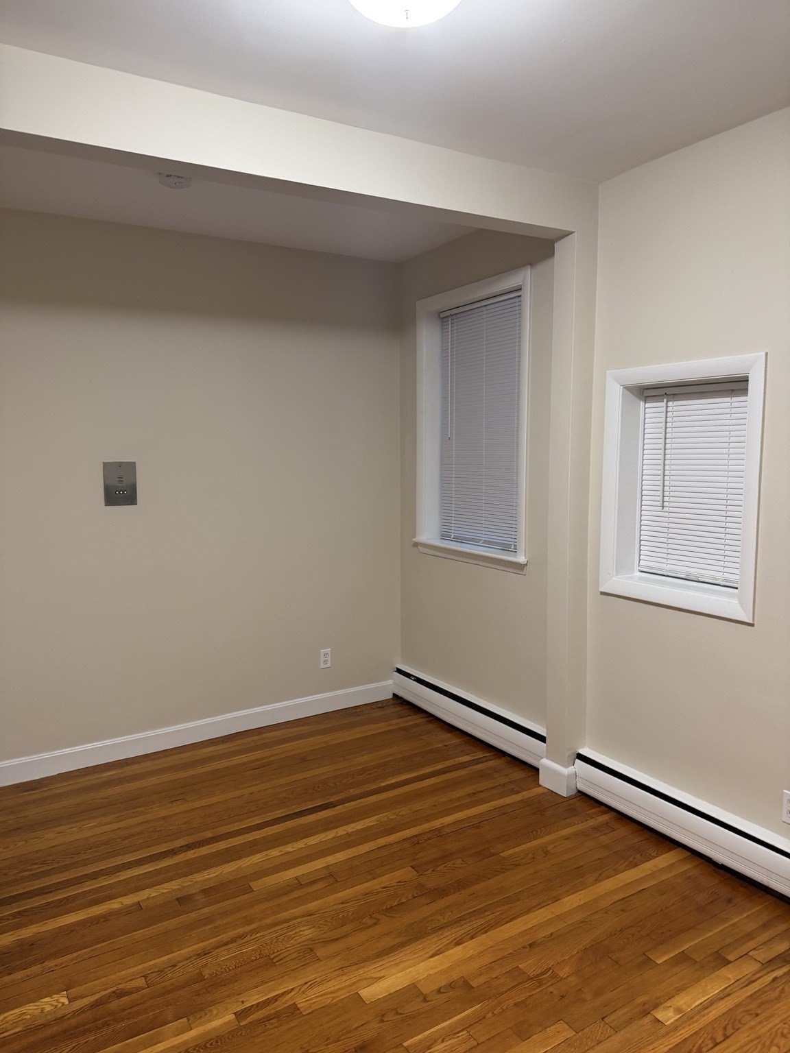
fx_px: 730
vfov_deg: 71.6
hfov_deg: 56.8
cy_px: 526
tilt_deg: -7.7
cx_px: 395
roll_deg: -0.8
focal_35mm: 24
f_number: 1.78
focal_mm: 6.76
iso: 200
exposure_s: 1/60
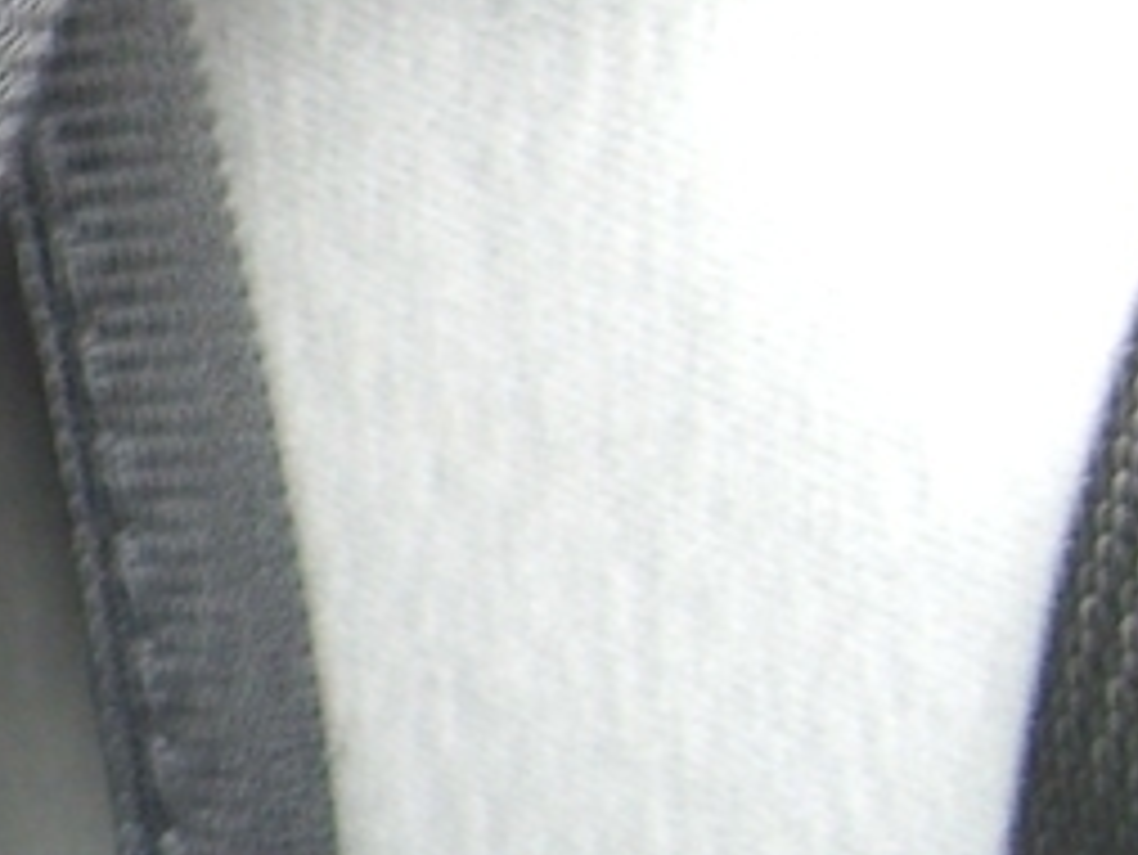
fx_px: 5920
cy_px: 392
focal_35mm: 180
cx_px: -1089
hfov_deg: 10.2
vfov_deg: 8.3
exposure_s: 1/15
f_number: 2.8
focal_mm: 7.9
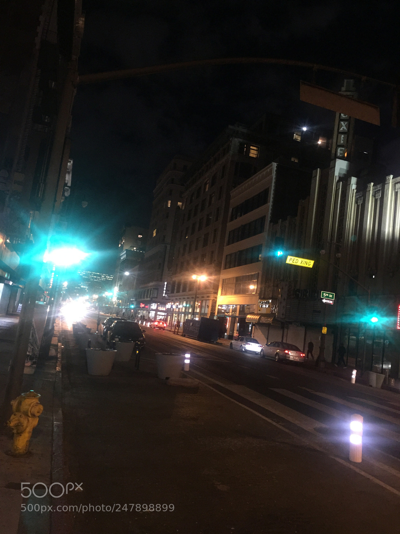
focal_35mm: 29
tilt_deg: +9.4
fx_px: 447
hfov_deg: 48.2
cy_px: 267
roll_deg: -6.5
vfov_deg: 61.7
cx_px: 200
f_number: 2.2
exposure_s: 1/16
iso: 200
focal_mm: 4.15
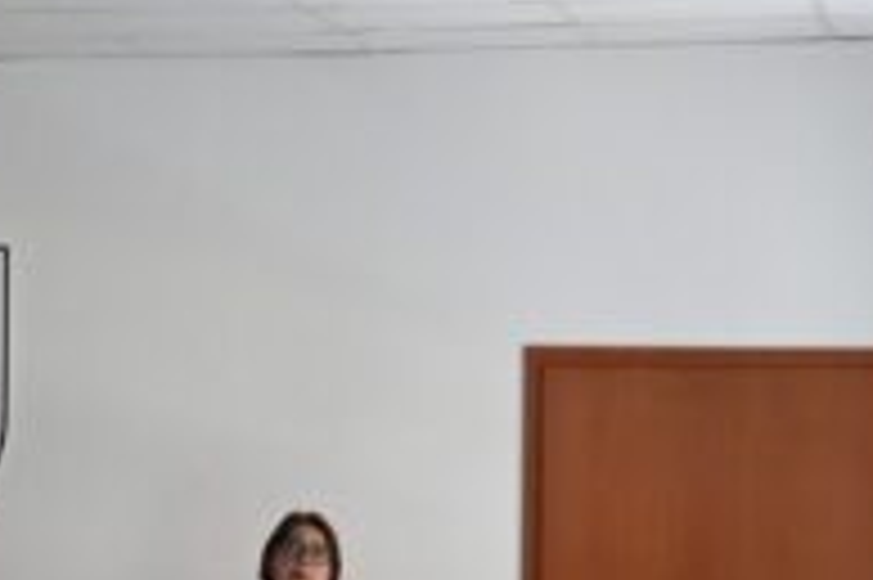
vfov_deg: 8.2
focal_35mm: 167
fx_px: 4046
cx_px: -374
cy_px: 418
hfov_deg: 11.8
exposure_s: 1/125
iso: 3200
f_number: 2.8
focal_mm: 36
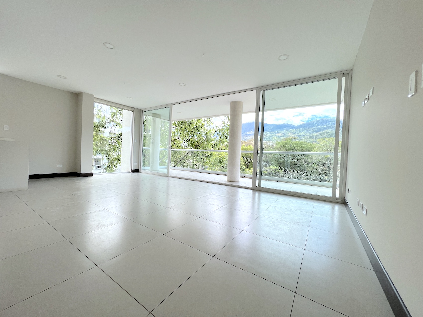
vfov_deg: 89.9
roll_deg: -1.8
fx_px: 159
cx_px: 212
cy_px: 158
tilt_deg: -1.1
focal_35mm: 13
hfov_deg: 106.2
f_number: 1.8
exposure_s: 1/255
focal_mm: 1.57
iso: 32
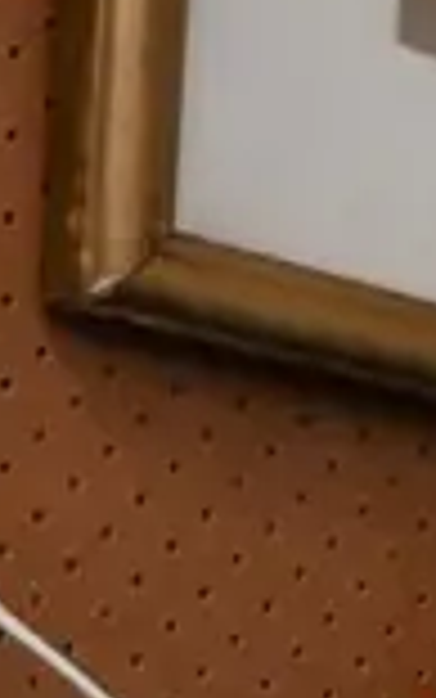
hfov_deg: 5.5
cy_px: 1157
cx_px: 1690
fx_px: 3989
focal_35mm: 210
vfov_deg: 9.6
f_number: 4
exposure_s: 1/60
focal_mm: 15
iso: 2000
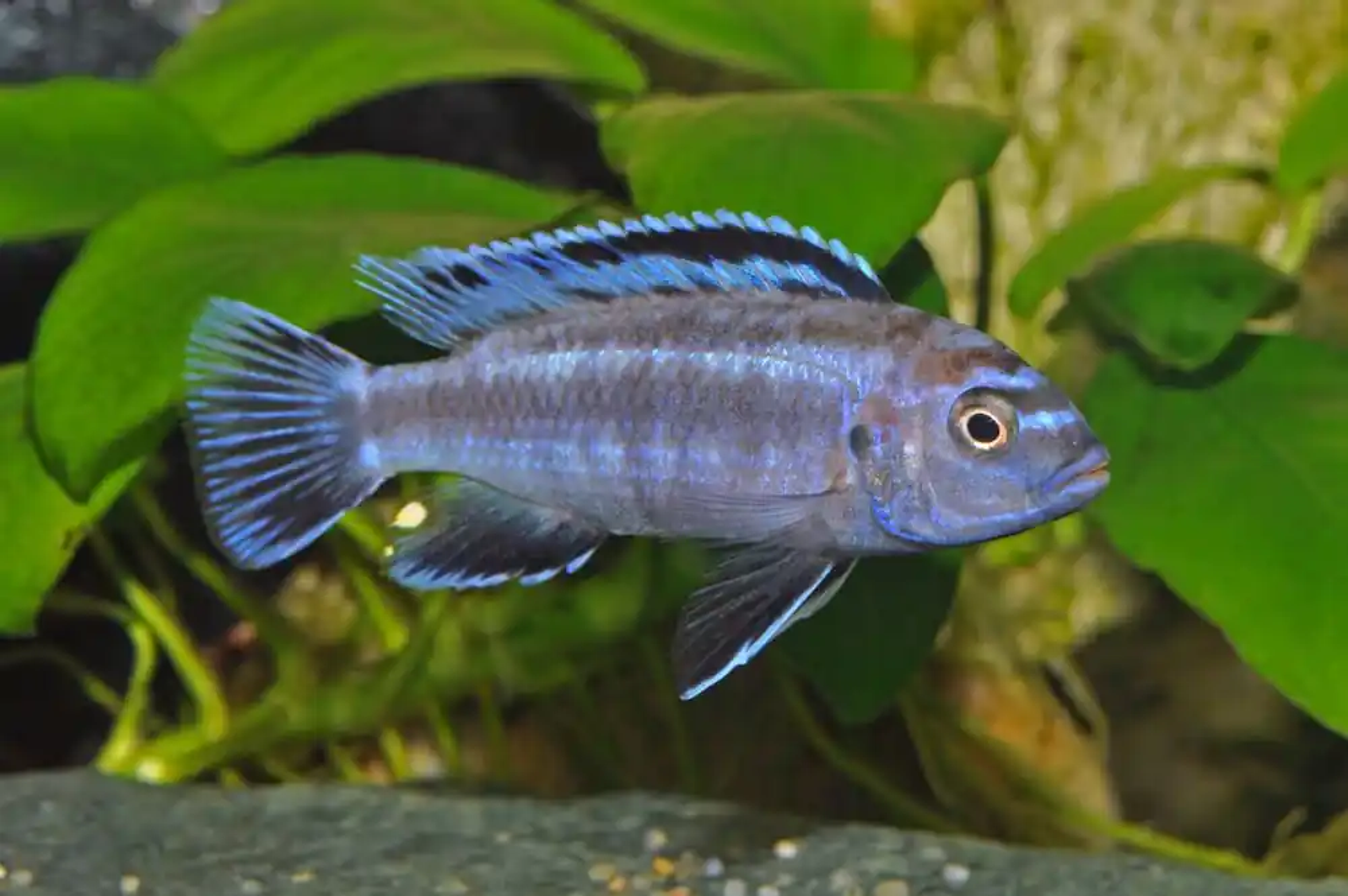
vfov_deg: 8.7
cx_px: 674
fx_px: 5893
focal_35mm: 158
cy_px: 448
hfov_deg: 13.1
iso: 200
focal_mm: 105
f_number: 16
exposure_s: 1/160
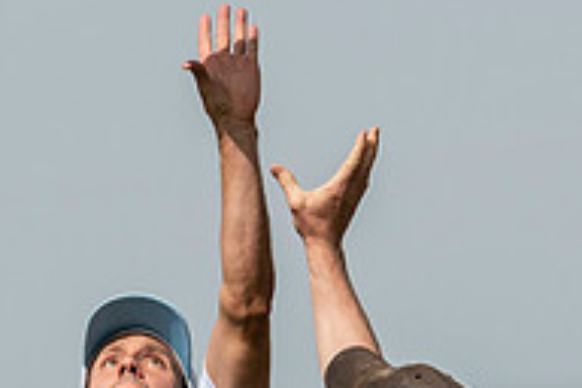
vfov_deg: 1.4
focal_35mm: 1017
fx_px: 16440
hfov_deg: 2.0
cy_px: 427
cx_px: -39
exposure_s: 1/3200
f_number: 4
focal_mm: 150
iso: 200
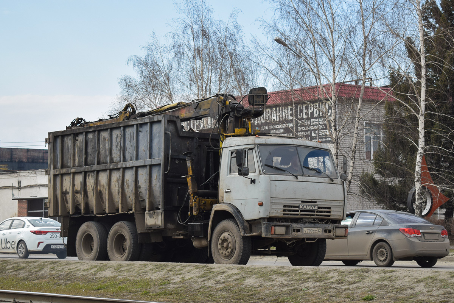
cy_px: 152
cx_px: 227
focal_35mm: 75
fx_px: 946
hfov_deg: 27.0
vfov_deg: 18.2
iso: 400
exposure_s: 1/1000
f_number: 5.6
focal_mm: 50
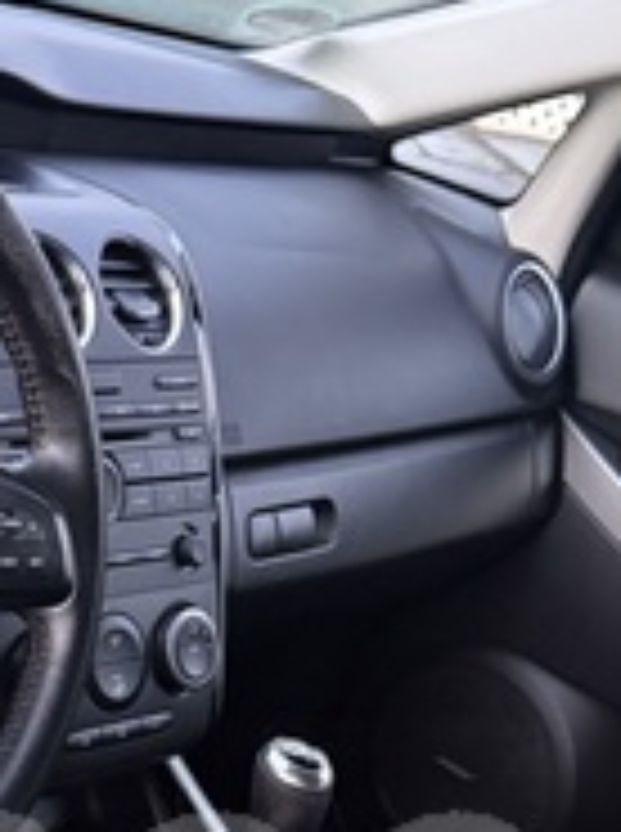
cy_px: 899
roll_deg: -20.0
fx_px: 1872
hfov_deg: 18.5
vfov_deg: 23.6
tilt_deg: -32.4
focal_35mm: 78
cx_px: 40
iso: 1000
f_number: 1.78
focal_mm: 6.76
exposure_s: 1/35
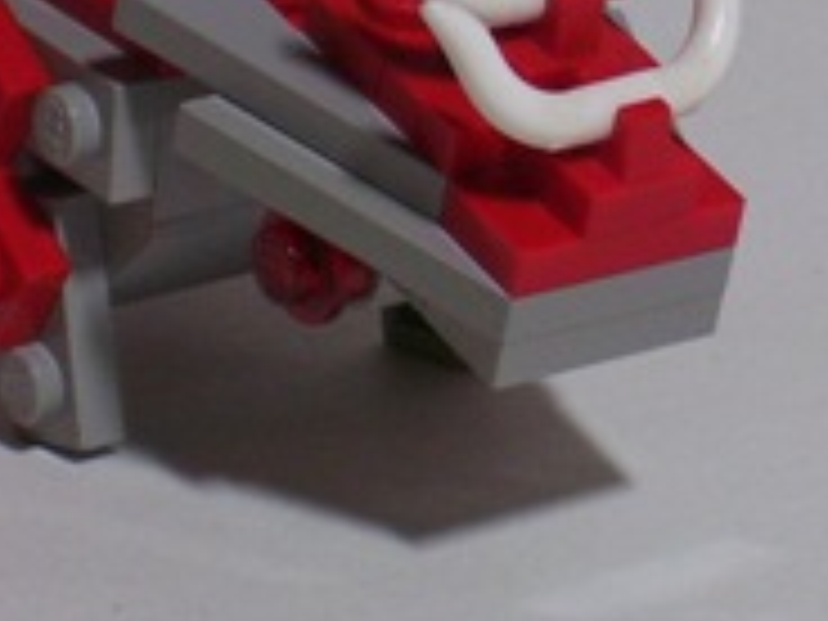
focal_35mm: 295
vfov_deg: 5.0
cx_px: 695
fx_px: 7056
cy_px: 58
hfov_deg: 6.7
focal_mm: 16.8
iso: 160
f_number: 4.6
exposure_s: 1/10
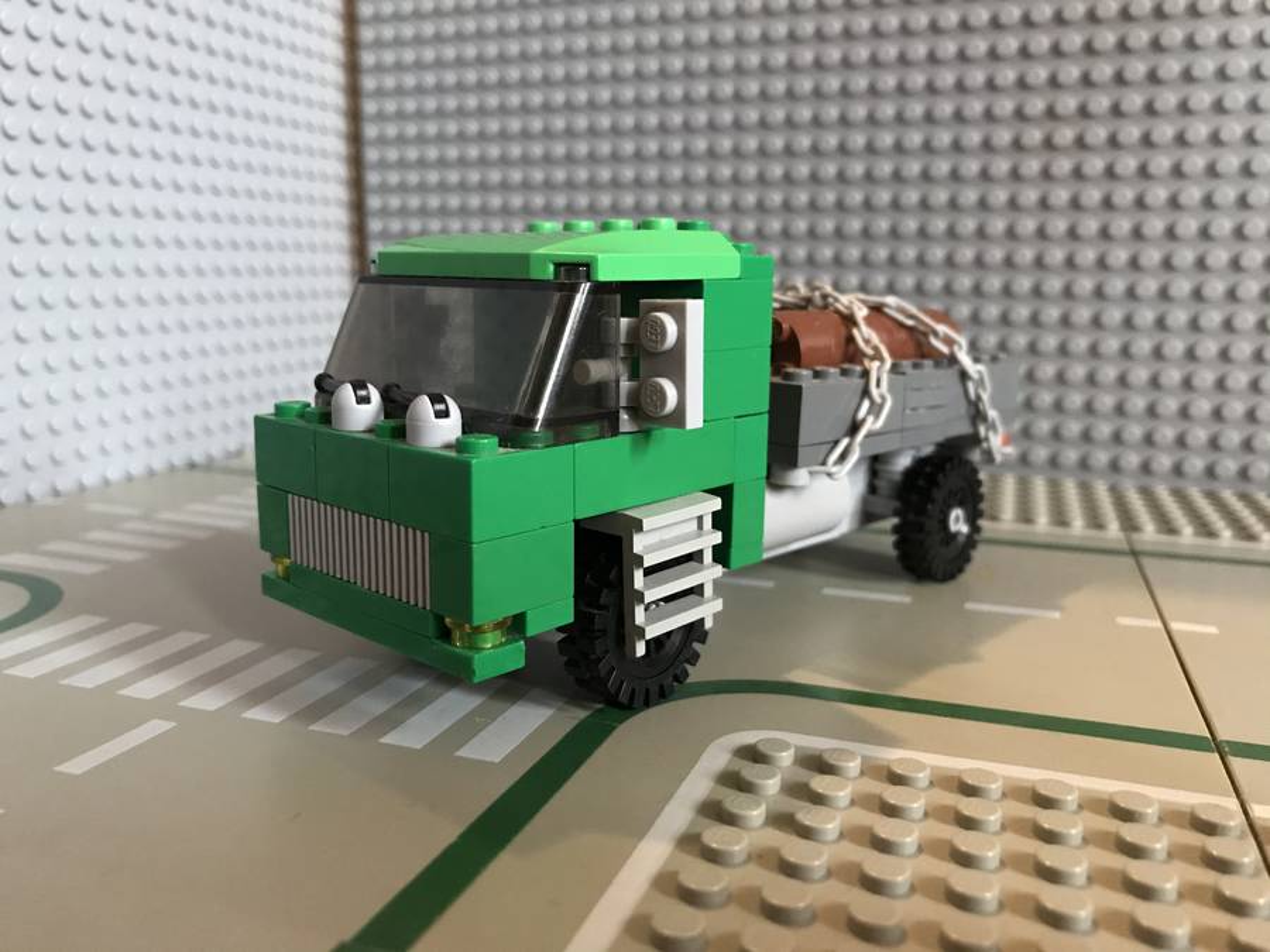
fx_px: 1027
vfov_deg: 49.7
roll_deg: -0.6
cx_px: 635
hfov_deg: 63.4
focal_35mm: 28
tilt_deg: -11.4
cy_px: 476
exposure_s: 1/6
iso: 100
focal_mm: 3.99
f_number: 1.8
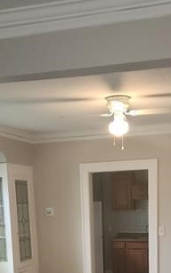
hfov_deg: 21.3
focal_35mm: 61
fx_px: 455
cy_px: 270
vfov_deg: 31.1
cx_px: 99
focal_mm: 5.4
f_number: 1.8
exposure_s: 1/30
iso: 100
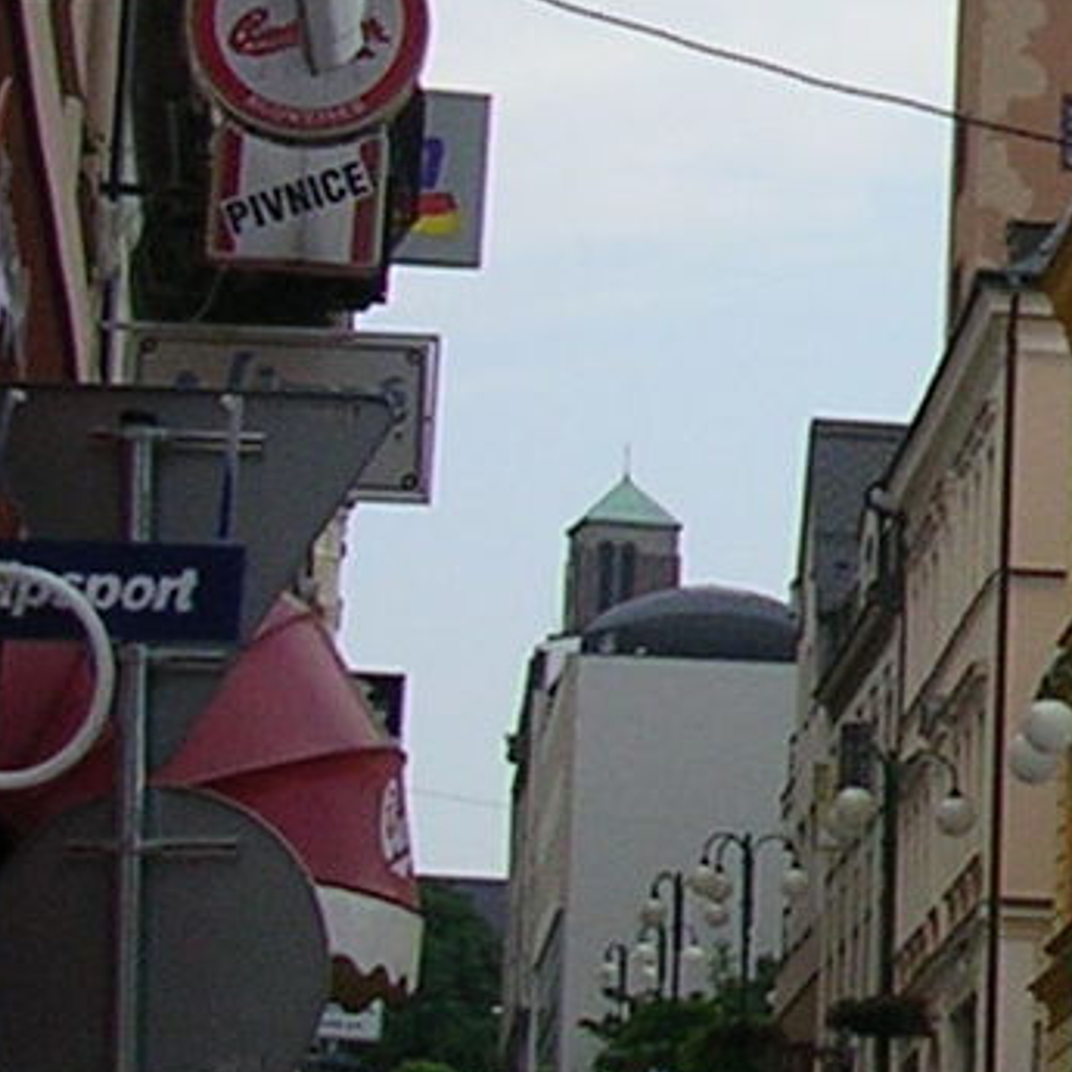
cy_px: 193
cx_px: 2598
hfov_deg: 8.5
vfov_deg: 9.3
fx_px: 6552
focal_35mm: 187
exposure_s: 1/530
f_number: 2.8
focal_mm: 5.8
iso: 50
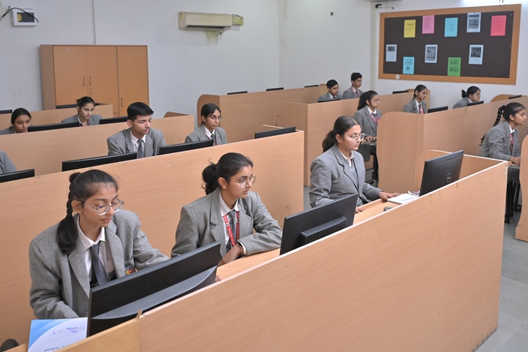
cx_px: 271
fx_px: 484
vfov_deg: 39.5
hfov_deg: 57.2
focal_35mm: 33
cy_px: 119
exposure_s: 1/100
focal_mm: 24
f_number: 4
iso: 1250
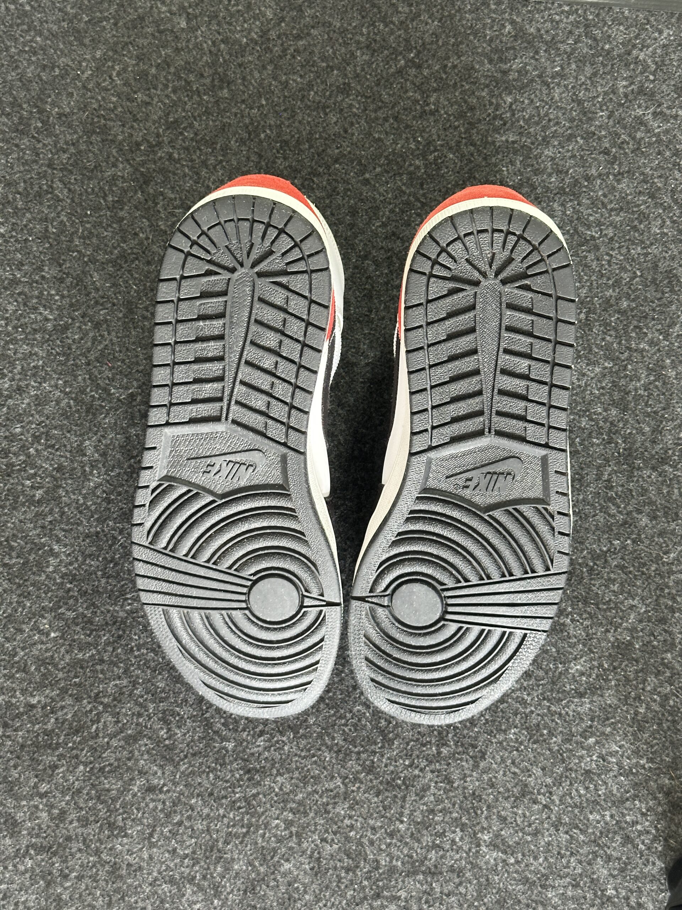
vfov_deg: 39.7
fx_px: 1261
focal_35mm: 48
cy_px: 455
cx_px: 341
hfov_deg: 30.3
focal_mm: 6.86
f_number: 1.78
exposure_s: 1/33
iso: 250
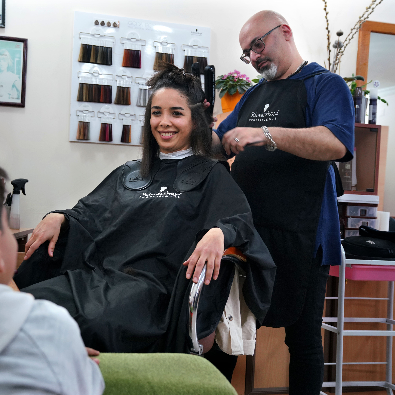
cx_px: 134
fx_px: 594
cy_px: 197
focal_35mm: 46
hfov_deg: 36.4
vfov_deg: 36.8
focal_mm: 36
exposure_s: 1/125
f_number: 4.5
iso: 1250
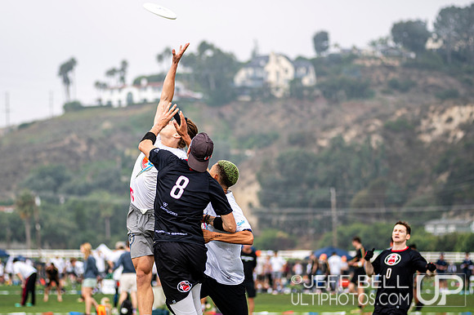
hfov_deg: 11.9
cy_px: 174
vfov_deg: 7.9
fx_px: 2276
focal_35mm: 173
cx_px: 209
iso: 100
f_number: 2.8
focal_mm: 120
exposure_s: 1/1250
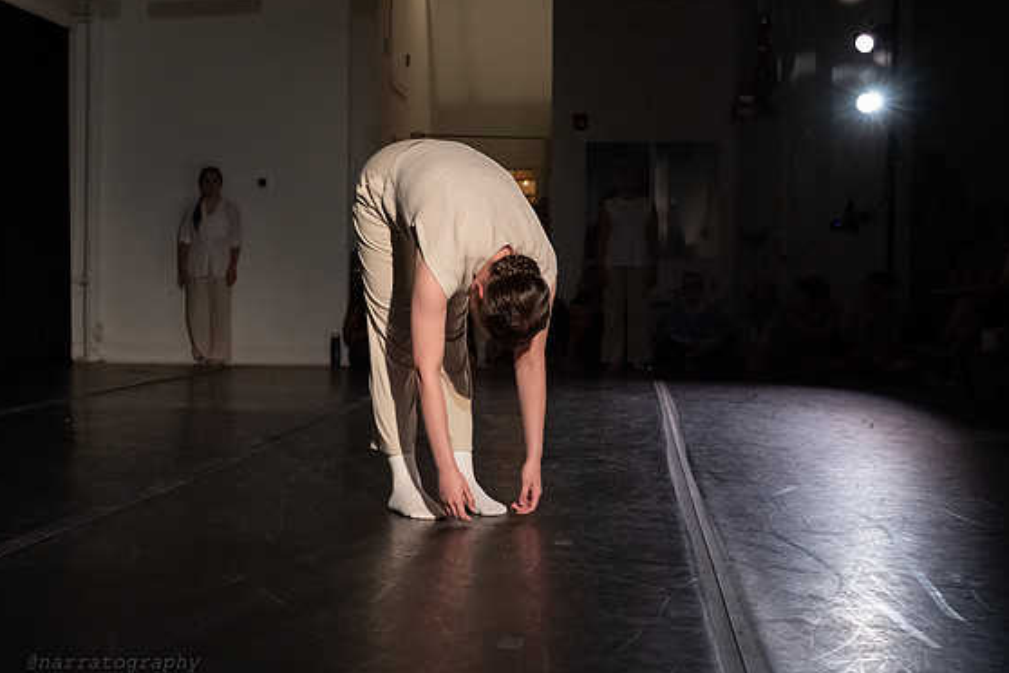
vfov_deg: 24.6
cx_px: 457
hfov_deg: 36.2
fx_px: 1541
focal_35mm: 55
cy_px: 297
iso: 6400
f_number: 5
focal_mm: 46
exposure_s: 1/500
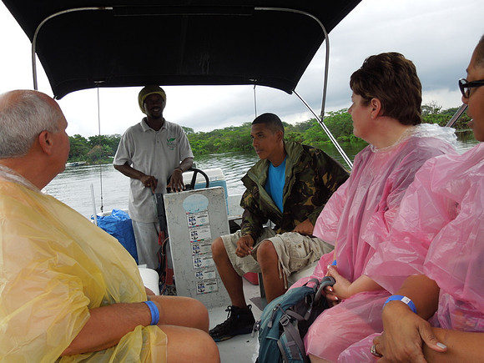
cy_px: 182
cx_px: 242
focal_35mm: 31
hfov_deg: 58.4
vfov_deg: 45.4
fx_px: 433
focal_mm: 5.6
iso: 100
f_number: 3.6
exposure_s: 1/160
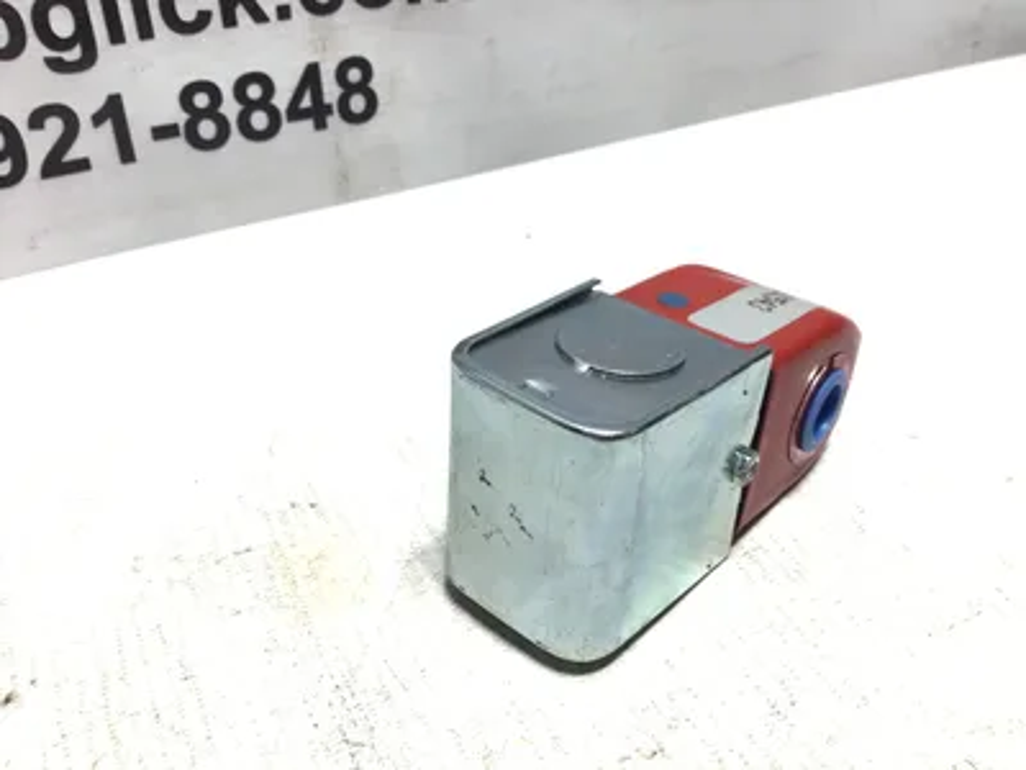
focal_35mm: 31
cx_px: 513
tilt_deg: -35.5
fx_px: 919
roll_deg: -0.1
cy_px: 385
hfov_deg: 58.4
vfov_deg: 45.4
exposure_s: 1/120
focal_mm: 3.3
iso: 40
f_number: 2.4
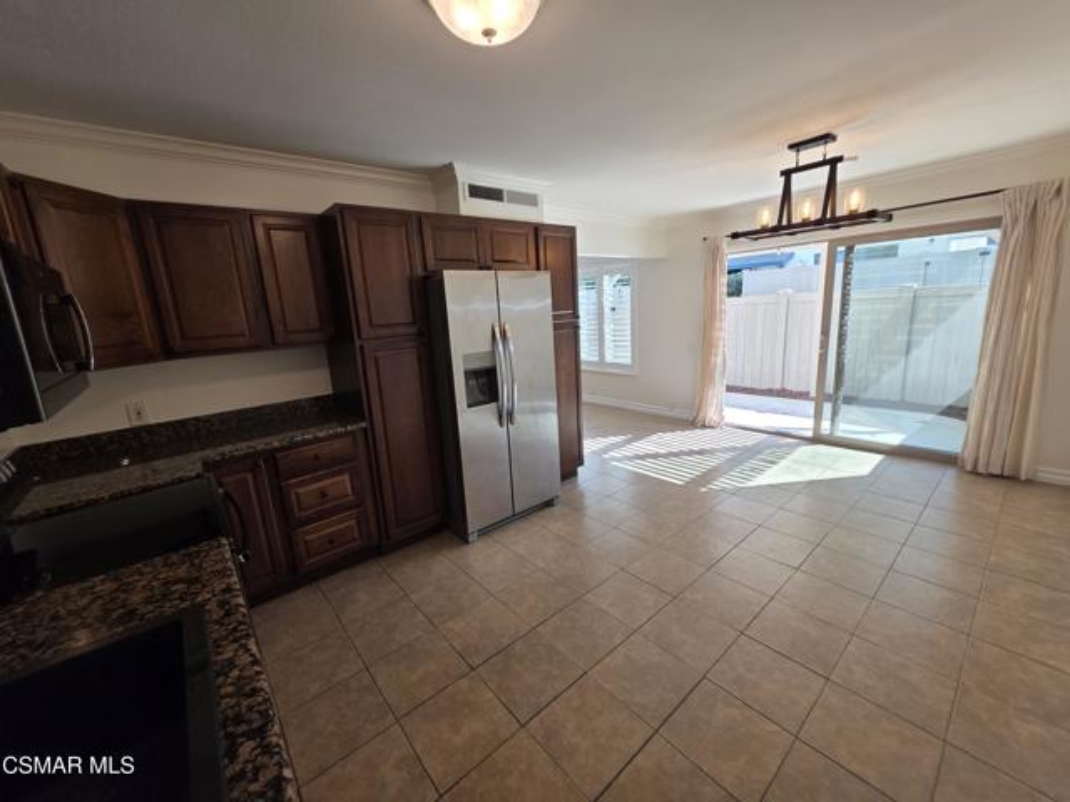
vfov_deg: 89.9
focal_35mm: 13
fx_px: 402
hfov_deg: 106.2
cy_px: 401
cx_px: 535
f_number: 1.9
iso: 64
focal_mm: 2.2
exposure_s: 1/120
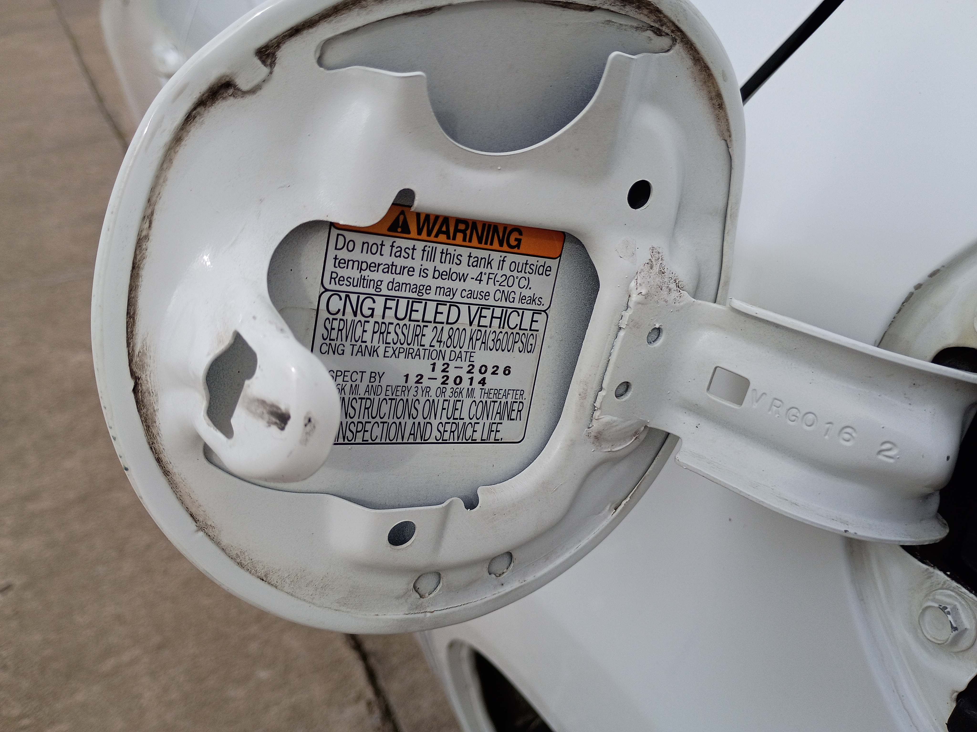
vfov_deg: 48.2
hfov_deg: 61.7
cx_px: 488
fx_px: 818
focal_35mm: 29
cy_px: 366
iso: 100
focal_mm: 4.27
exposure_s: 1/1307
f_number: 1.8
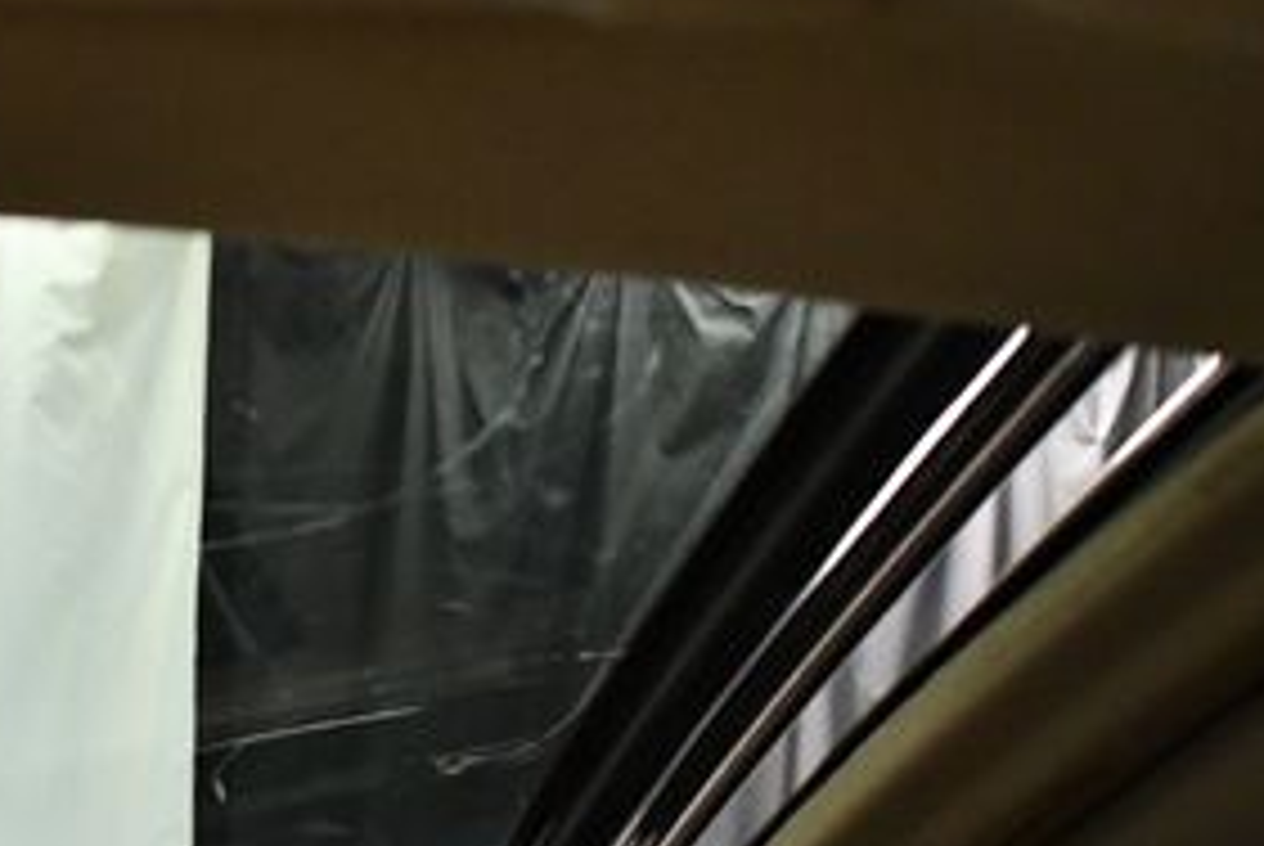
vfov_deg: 16.6
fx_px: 2882
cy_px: 621
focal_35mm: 82
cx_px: 220
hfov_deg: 24.3
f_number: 3.5
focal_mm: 18
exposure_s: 1/125
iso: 2500
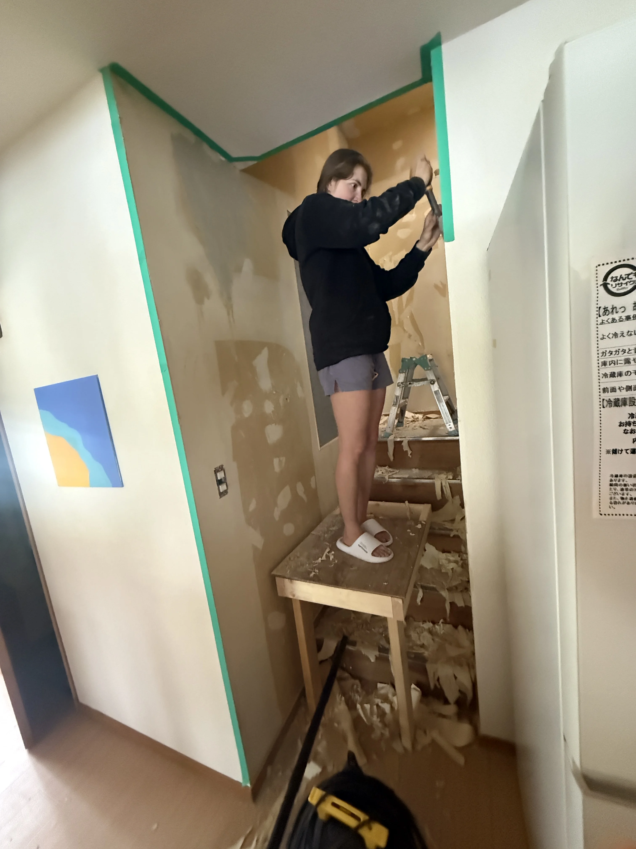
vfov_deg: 102.1
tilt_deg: -8.8
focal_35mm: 14
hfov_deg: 85.7
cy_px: 424
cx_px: 318
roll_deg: +6.7
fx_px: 343
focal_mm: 2.22
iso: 1250
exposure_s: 1/44
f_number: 2.2
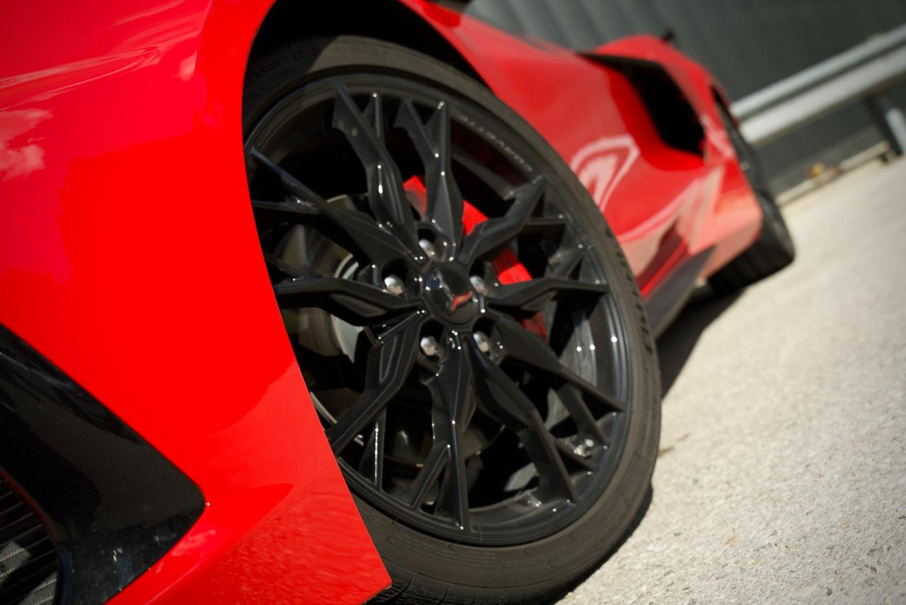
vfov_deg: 36.9
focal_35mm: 36
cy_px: 302
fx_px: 906
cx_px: 453
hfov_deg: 53.1
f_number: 3.2
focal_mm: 24
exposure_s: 1/50
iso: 250
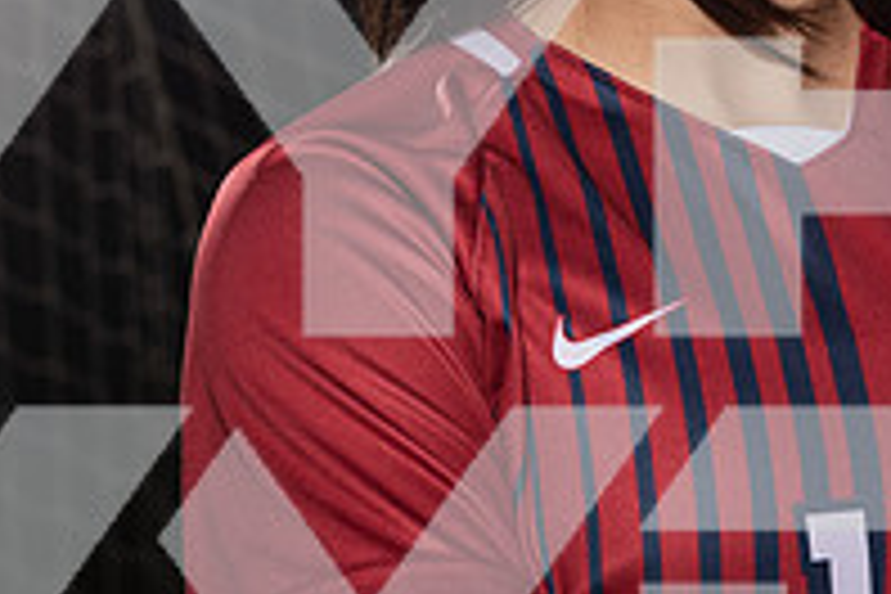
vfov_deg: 8.5
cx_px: 567
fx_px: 3984
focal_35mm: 161
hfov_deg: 12.7
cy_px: 101
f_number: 5.6
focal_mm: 55
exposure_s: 1/250
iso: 100
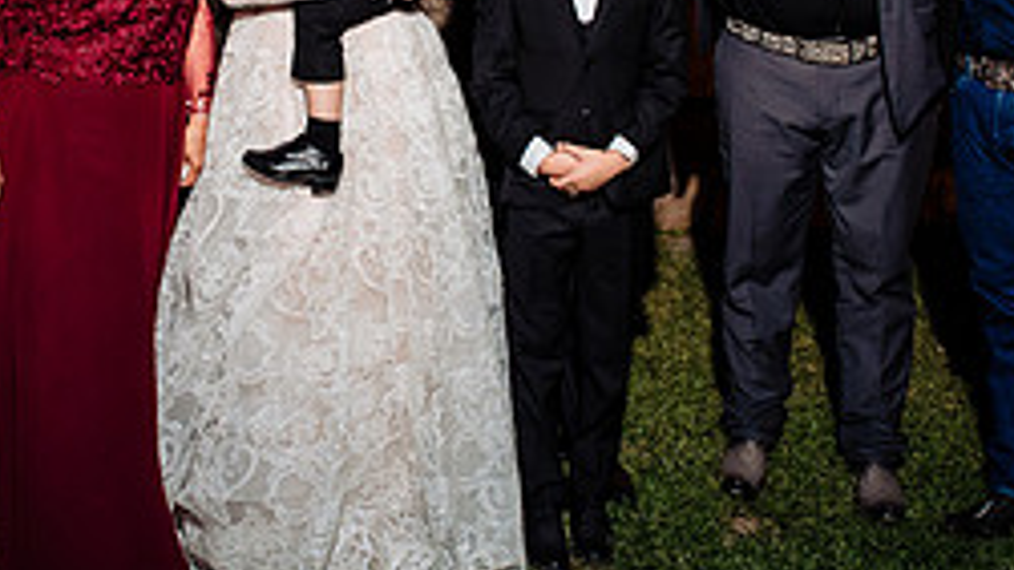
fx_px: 1559
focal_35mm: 58
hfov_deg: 35.8
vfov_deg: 20.0
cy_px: -26
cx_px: 372
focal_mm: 24
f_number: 7.1
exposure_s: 1/50
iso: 1600
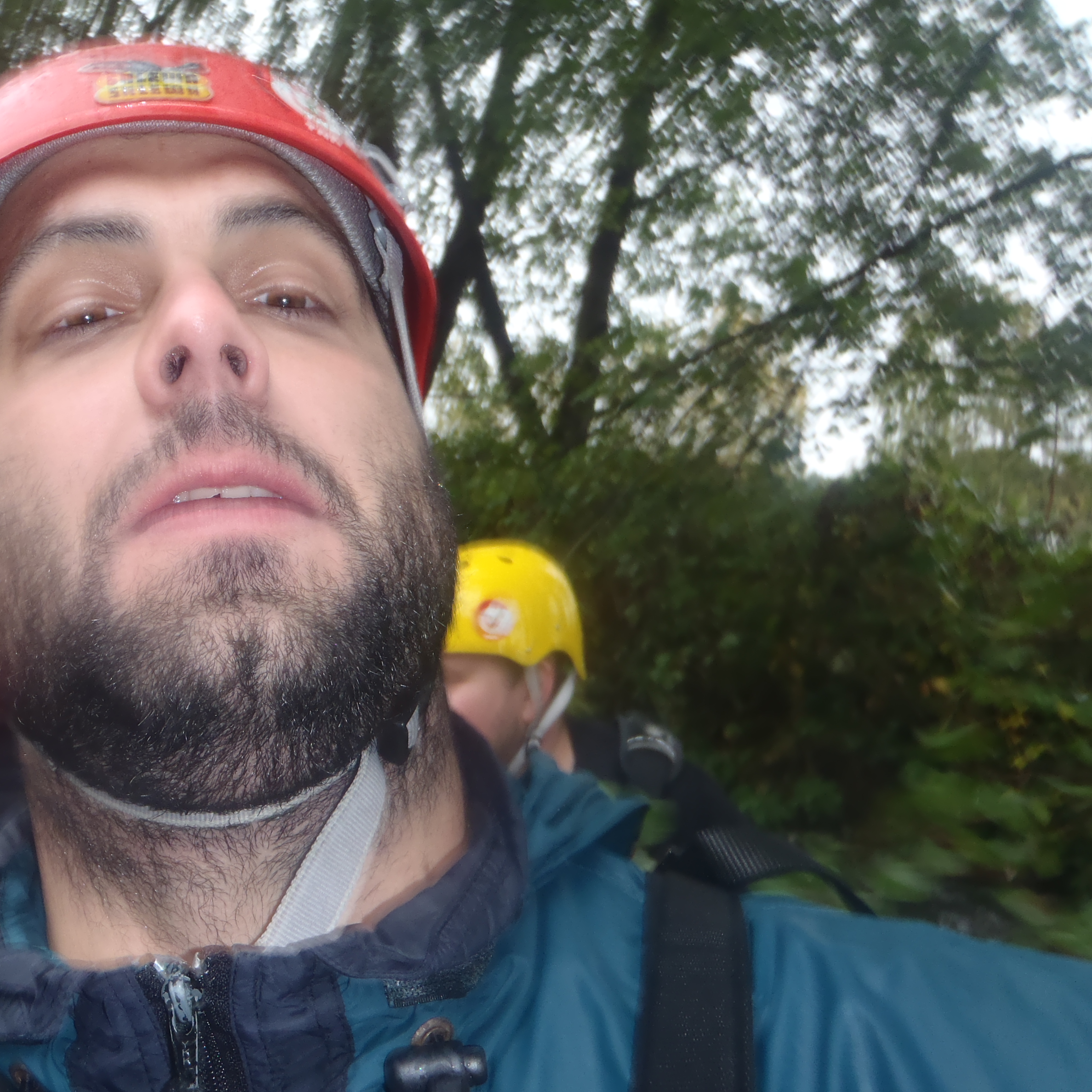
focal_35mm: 34
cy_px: 537
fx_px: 1213
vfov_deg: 48.4
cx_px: 353
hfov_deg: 47.6
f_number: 3.5
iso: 100
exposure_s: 1/30
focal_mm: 5
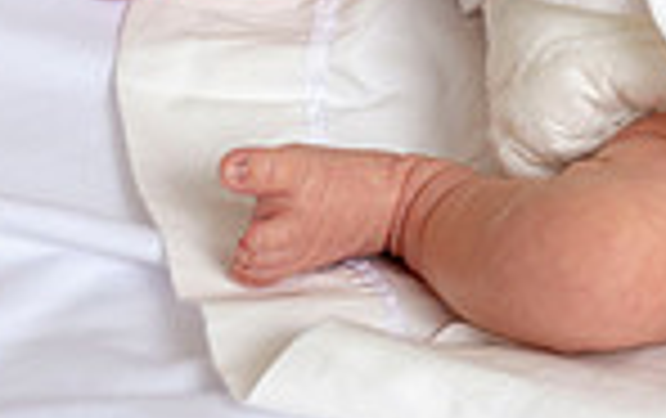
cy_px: 81
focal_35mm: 462
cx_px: 1022
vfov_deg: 2.9
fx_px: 8398
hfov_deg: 4.5
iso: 125
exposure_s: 1/160
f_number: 5.6
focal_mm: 116
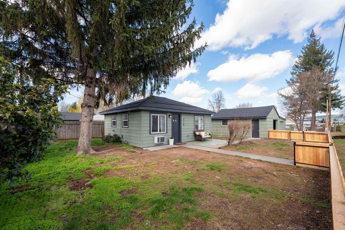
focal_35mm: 15
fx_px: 143
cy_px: 115
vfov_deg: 77.7
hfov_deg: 100.8
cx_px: 172
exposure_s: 1/125
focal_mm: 14.9
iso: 200
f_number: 8
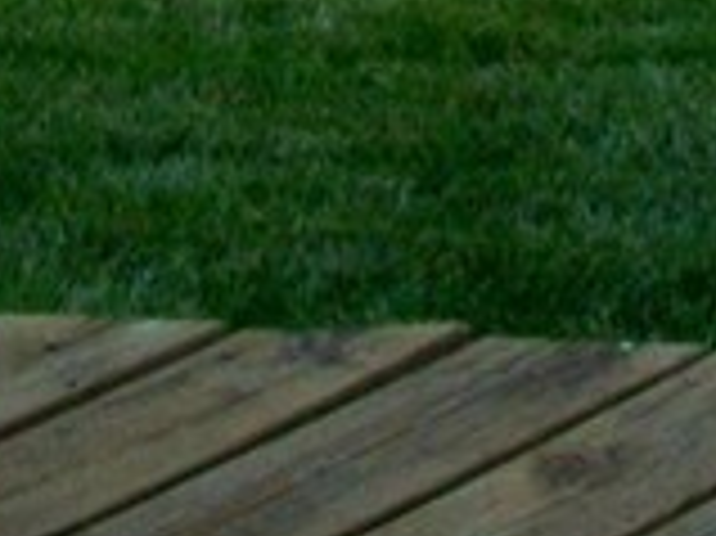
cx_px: 293
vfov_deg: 6.7
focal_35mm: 206
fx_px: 4258
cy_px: -905
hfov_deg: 9.6
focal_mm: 5.7
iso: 80
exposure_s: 1/125
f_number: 8.8
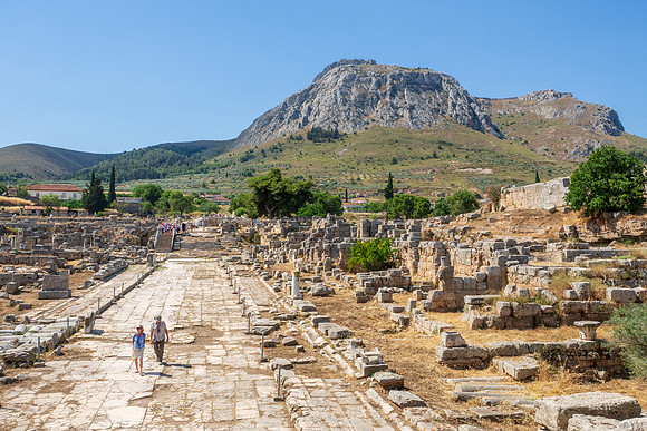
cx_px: 324
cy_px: 189
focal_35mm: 31
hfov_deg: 60.0
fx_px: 561
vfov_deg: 42.0
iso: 200
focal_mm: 15
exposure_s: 1/250
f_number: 11
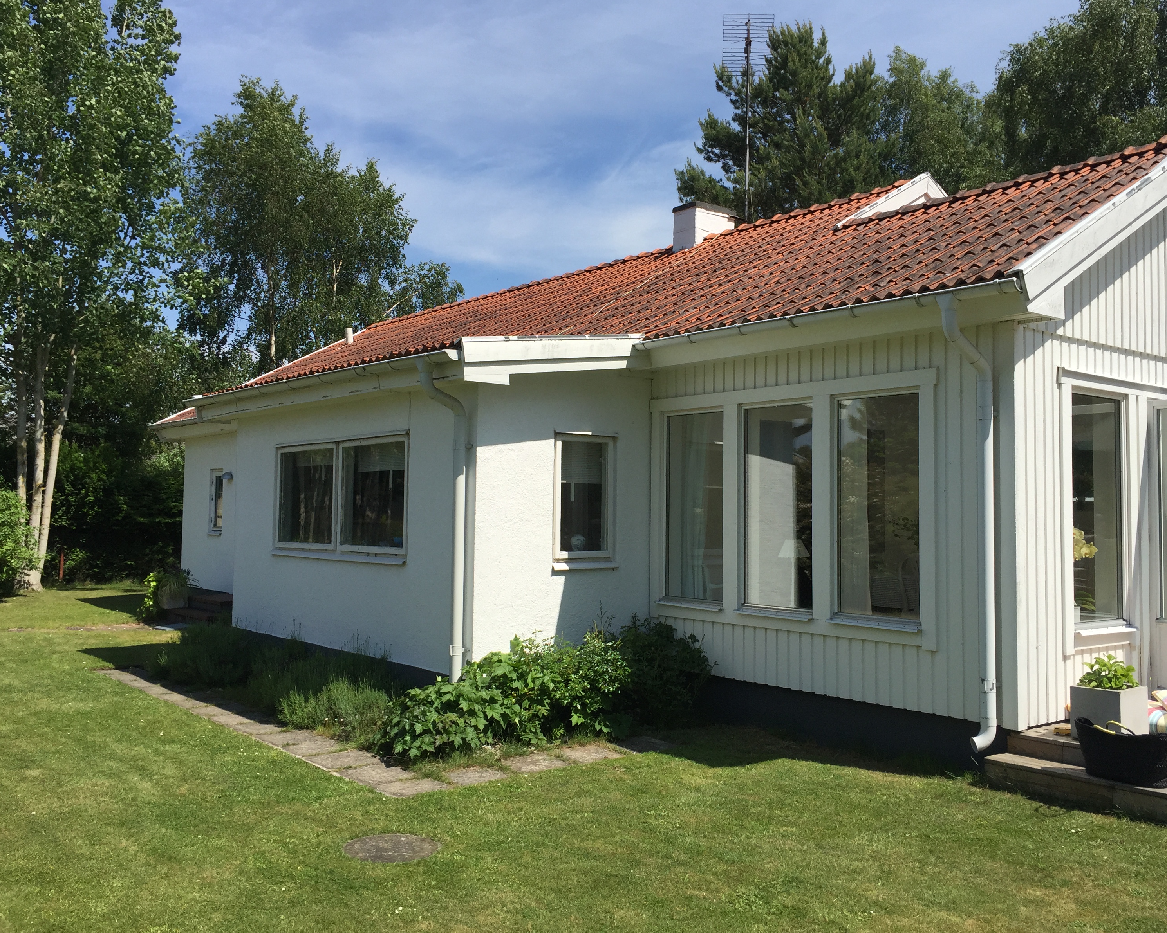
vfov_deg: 47.1
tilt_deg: +3.2
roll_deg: -2.5
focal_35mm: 31
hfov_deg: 57.1
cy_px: 463
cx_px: 615
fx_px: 1071
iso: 32
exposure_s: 1/2639
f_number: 2.2
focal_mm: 4.15
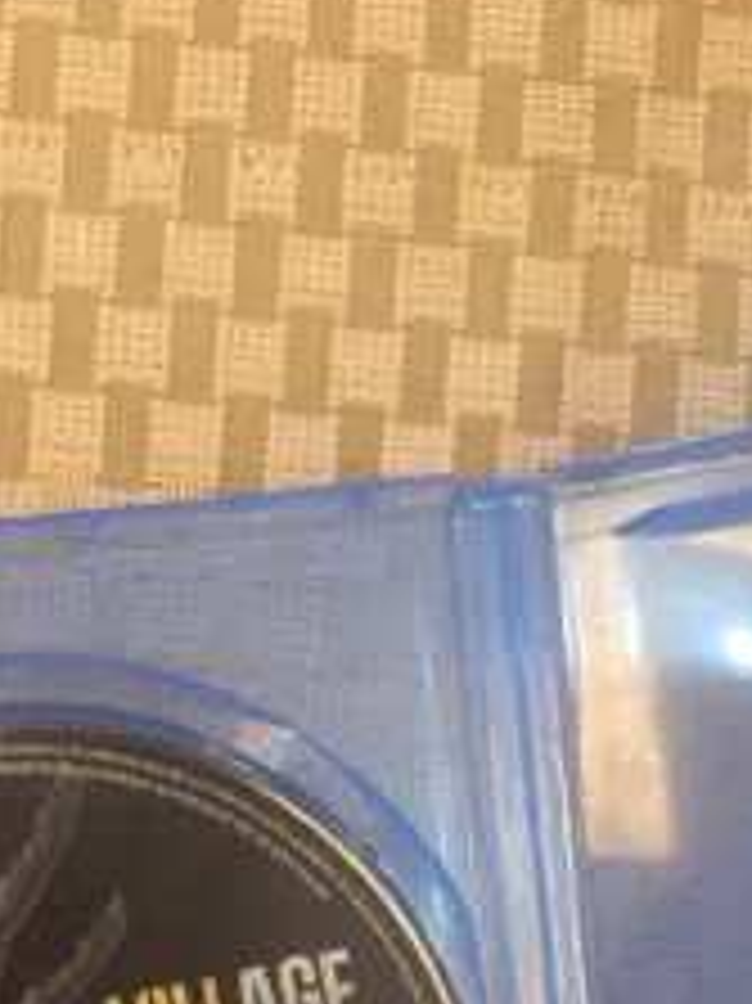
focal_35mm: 43
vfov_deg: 41.6
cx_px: 153
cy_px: 833
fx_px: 1247
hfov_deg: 32.7
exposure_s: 1/33.3
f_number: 1.75
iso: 1361
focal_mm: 5.25
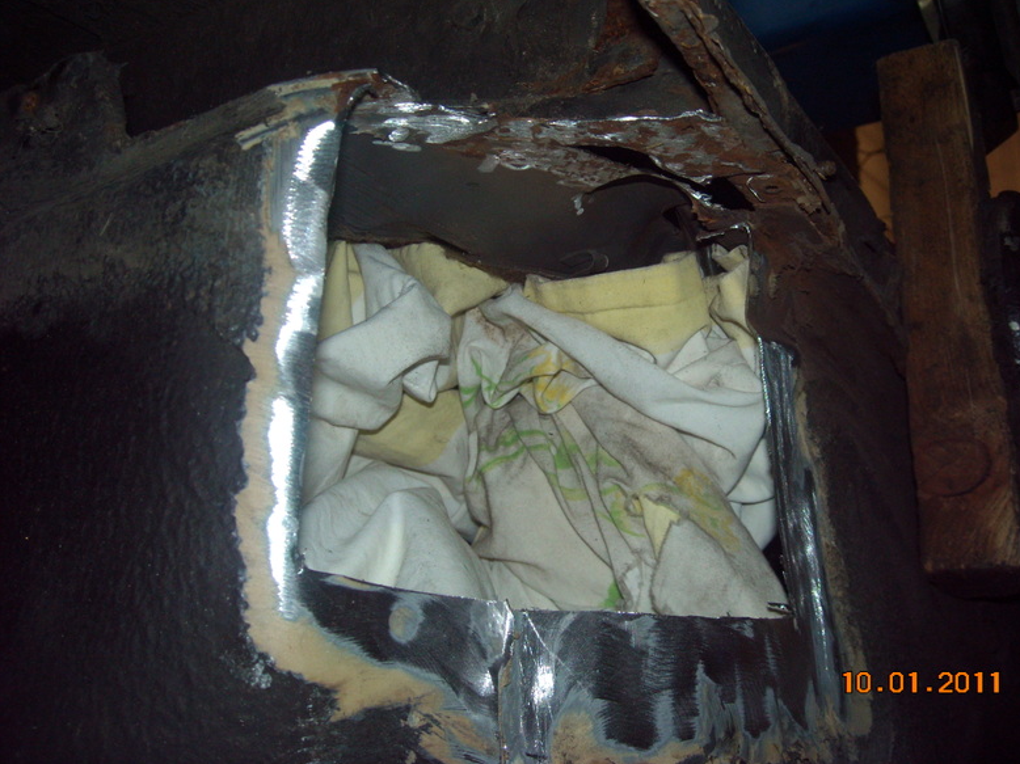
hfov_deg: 51.4
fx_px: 1060
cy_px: 375
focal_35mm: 36
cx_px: 523
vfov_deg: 39.6
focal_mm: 5.7
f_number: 2.8
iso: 200
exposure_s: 1/60
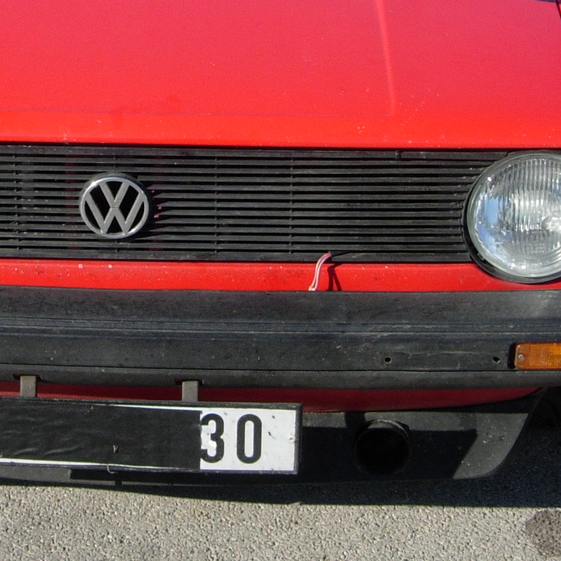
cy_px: 131
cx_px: 148
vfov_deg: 17.0
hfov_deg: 17.0
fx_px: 1870
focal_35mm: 102
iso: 64
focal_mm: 7.8
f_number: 4.8
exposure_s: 1/443
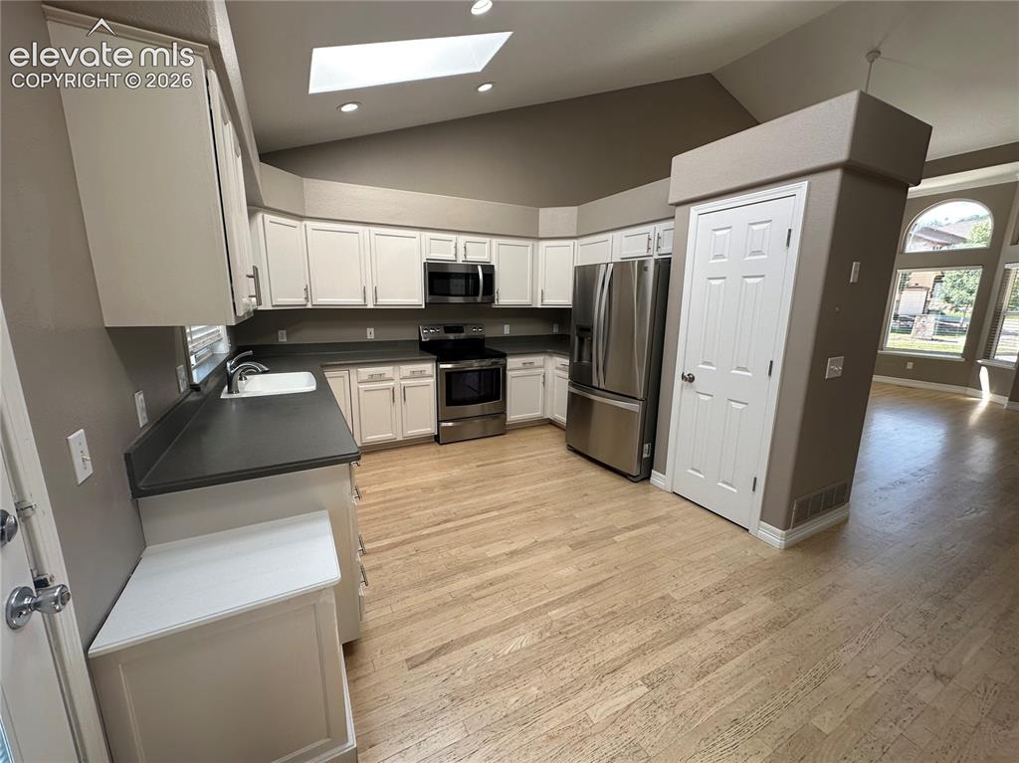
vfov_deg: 85.6
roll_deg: -0.8
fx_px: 412
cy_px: 382
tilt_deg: -11.5
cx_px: 510
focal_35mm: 14
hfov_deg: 102.1
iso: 40
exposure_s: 1/160
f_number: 2.2
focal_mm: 2.22
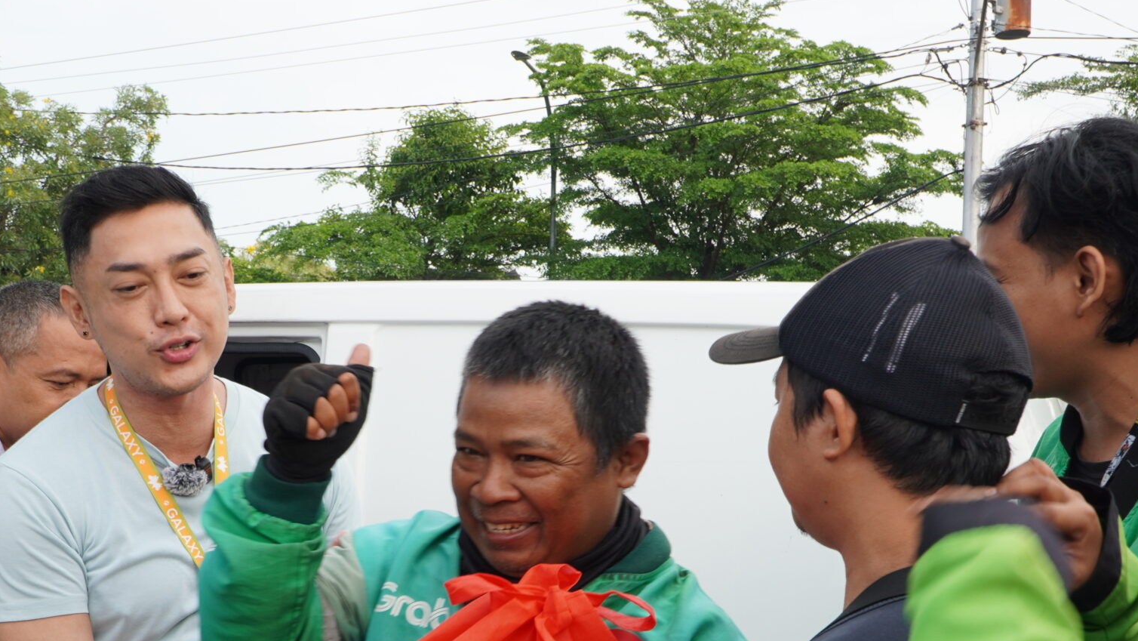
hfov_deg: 42.8
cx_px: 506
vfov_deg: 24.3
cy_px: 555
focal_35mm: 48
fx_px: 1449
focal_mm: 18
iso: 100
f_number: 6.3
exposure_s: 1/80
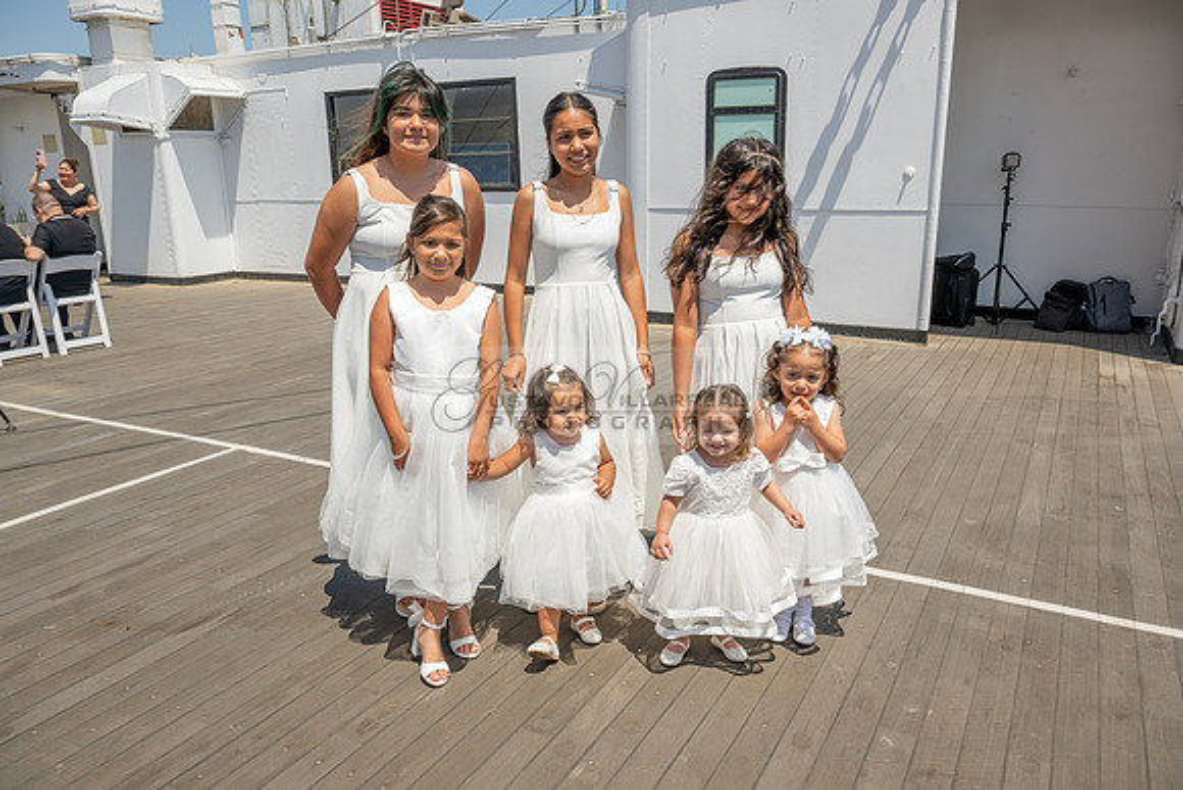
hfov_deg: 65.5
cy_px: 395
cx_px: 592
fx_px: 920
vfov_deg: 46.4
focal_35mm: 28
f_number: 9
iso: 200
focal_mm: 28
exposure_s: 1/400
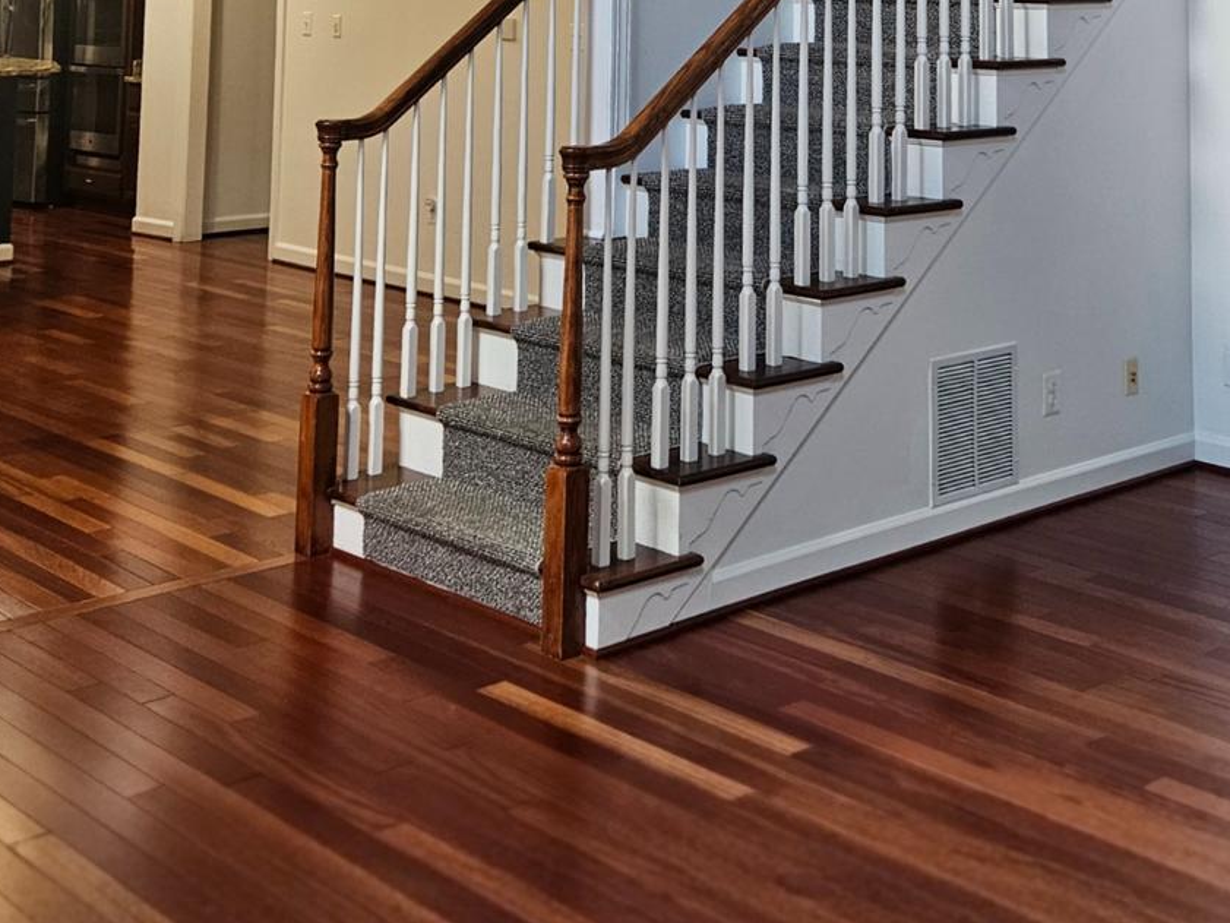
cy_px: -176
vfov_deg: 23.9
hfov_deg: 34.2
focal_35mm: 56
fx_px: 1990
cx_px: 762
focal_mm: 5.4
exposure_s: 1/120
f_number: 1.8
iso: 200
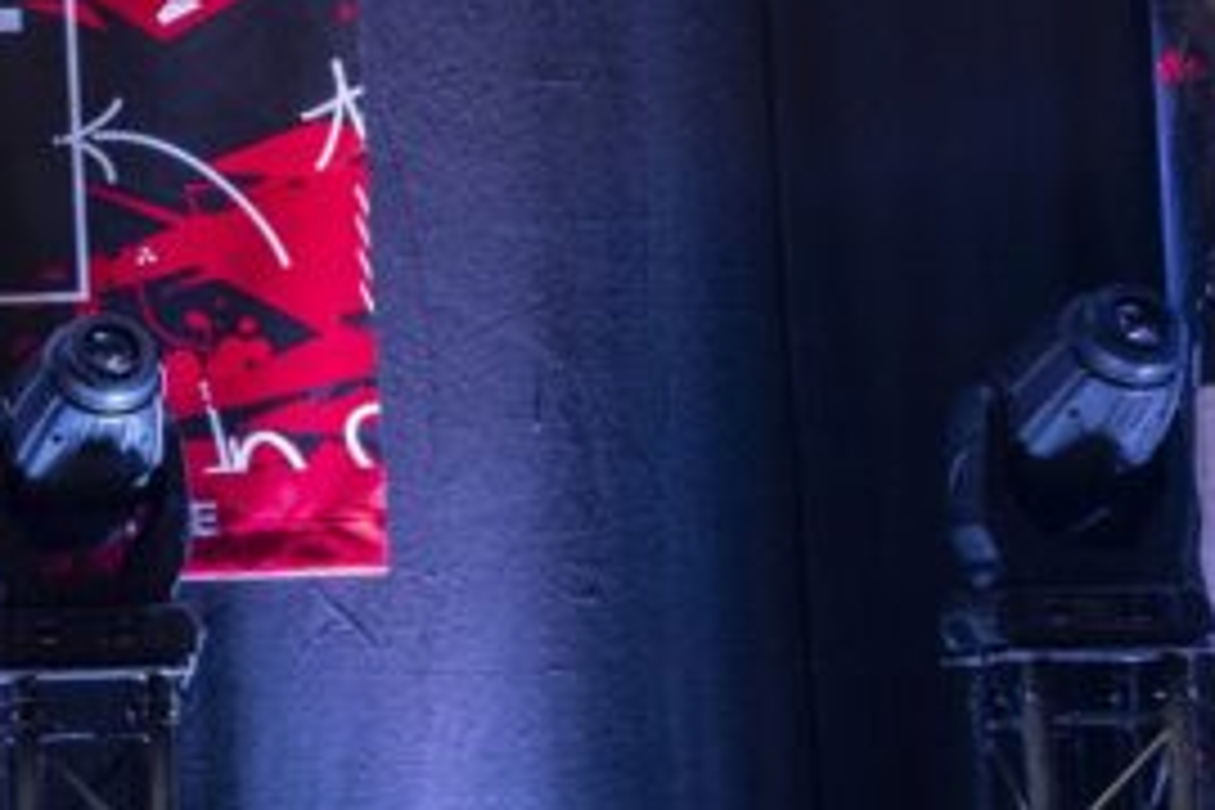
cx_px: -686
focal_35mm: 121
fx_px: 4083
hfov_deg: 15.4
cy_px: 511
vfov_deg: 11.3
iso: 1000
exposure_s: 1/30
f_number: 3.5
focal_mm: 24
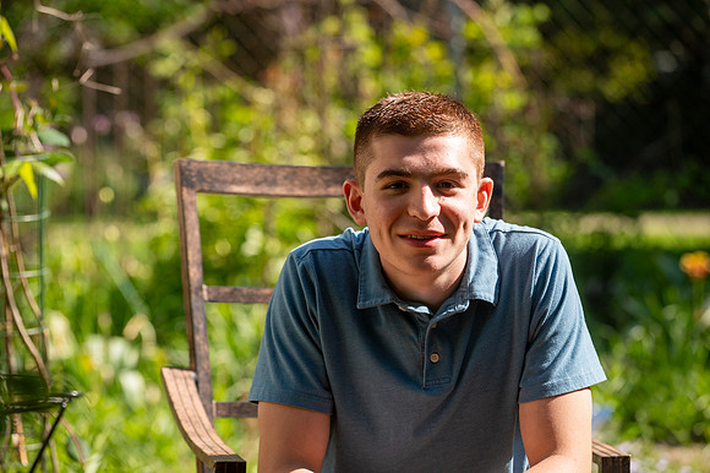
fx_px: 2707
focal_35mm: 137
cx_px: 355
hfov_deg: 14.9
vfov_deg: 10.0
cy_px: 236
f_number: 3.5
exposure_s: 1/2000
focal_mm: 130
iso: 250
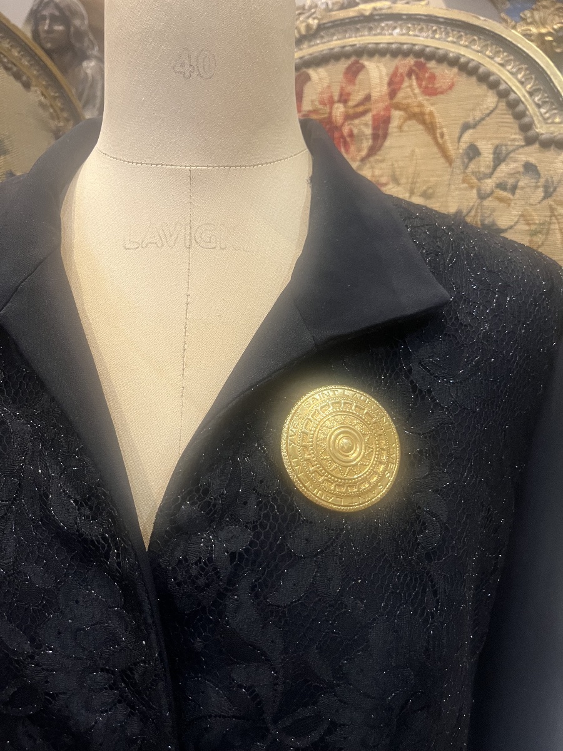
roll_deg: -1.9
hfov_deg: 53.1
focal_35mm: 26
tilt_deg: -8.7
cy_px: 376
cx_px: 282
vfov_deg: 67.3
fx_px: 564
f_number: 1.6
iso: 400
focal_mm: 5.1
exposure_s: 1/50
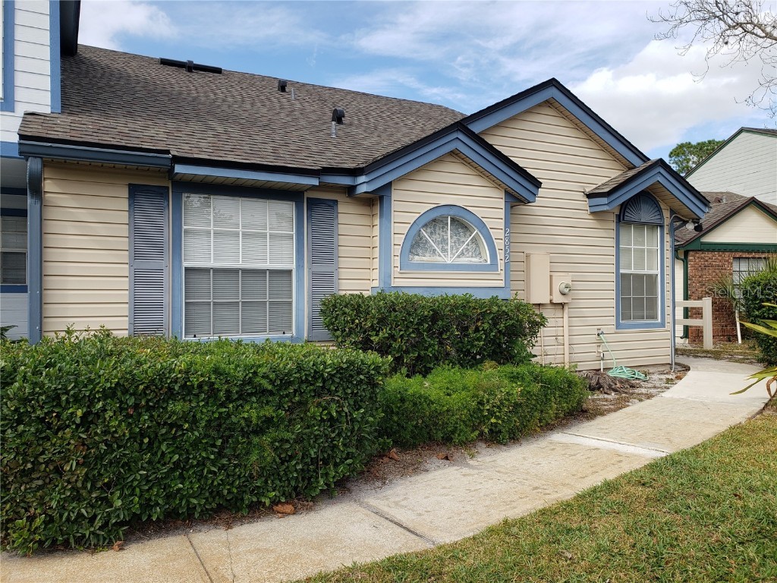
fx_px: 584
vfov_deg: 53.1
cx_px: 388
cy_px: 292
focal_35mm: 26
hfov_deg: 67.3
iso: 50
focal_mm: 4.3
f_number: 2.4
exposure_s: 1/861
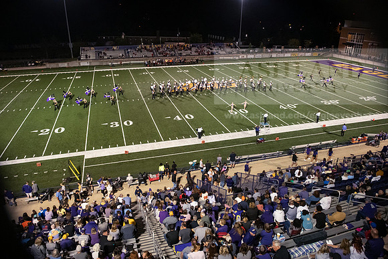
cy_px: 130
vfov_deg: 49.6
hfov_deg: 69.4
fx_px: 280
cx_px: 194
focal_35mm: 26
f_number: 3.5
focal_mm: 26
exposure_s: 1/500
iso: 5000
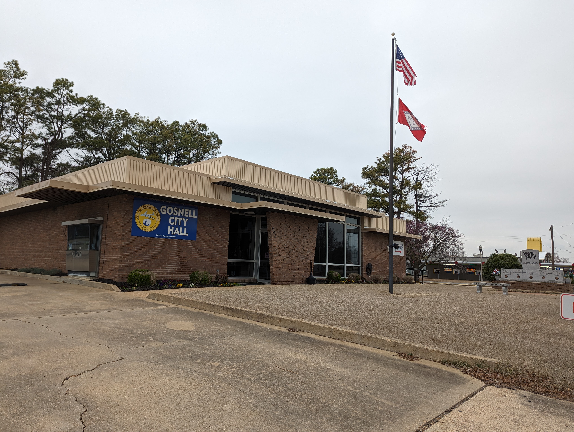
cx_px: 287
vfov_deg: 56.9
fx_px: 399
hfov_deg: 71.5
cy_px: 216
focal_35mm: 24
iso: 44
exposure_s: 1/593
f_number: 1.85
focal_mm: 6.81
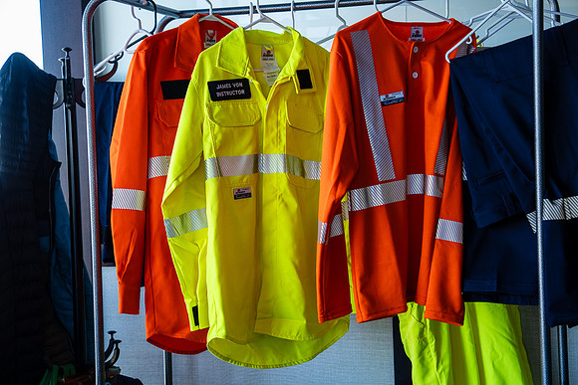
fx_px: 1124
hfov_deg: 28.8
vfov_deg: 19.5
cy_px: 192
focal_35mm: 70
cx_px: 289
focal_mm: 70
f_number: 4.5
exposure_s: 1/160
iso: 800
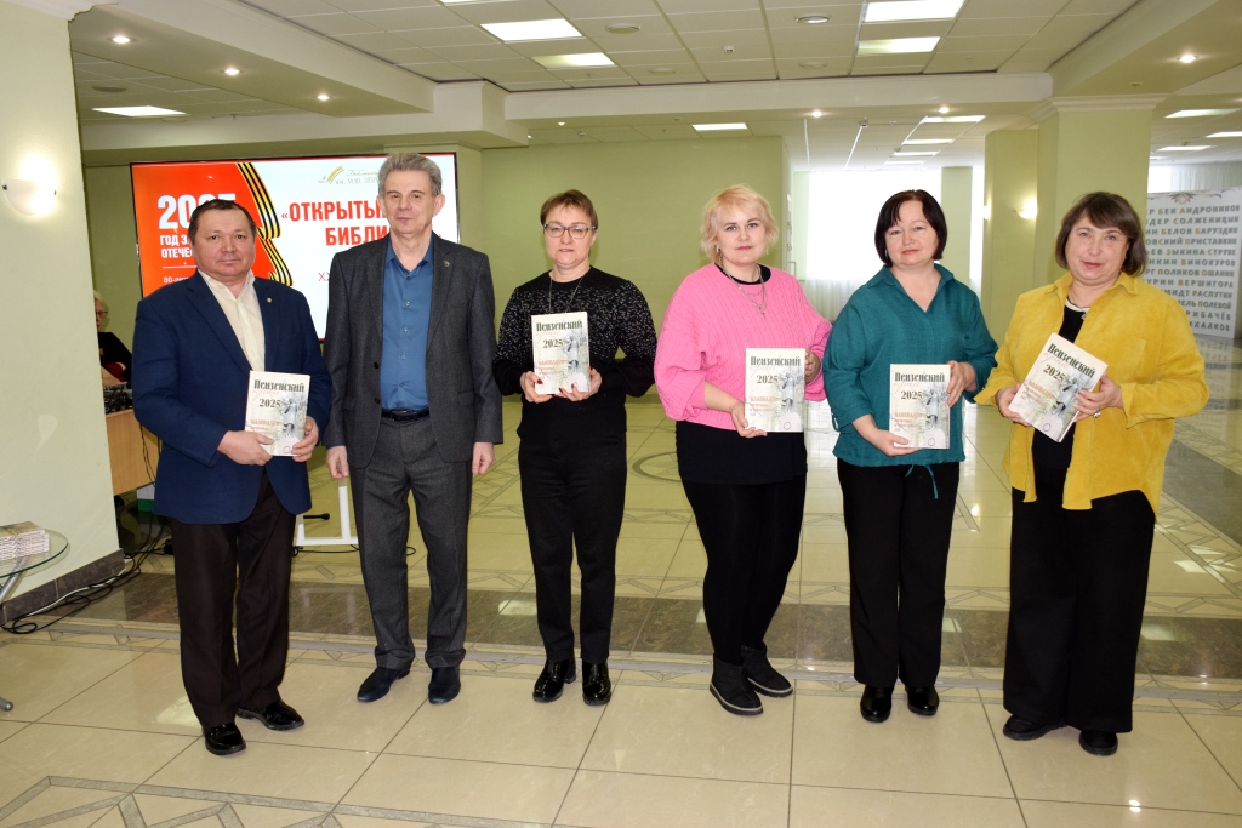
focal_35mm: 30
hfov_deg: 61.9
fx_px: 1035
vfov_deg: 43.6
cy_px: 414
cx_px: 621
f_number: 5
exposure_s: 1/100
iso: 800
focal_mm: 20
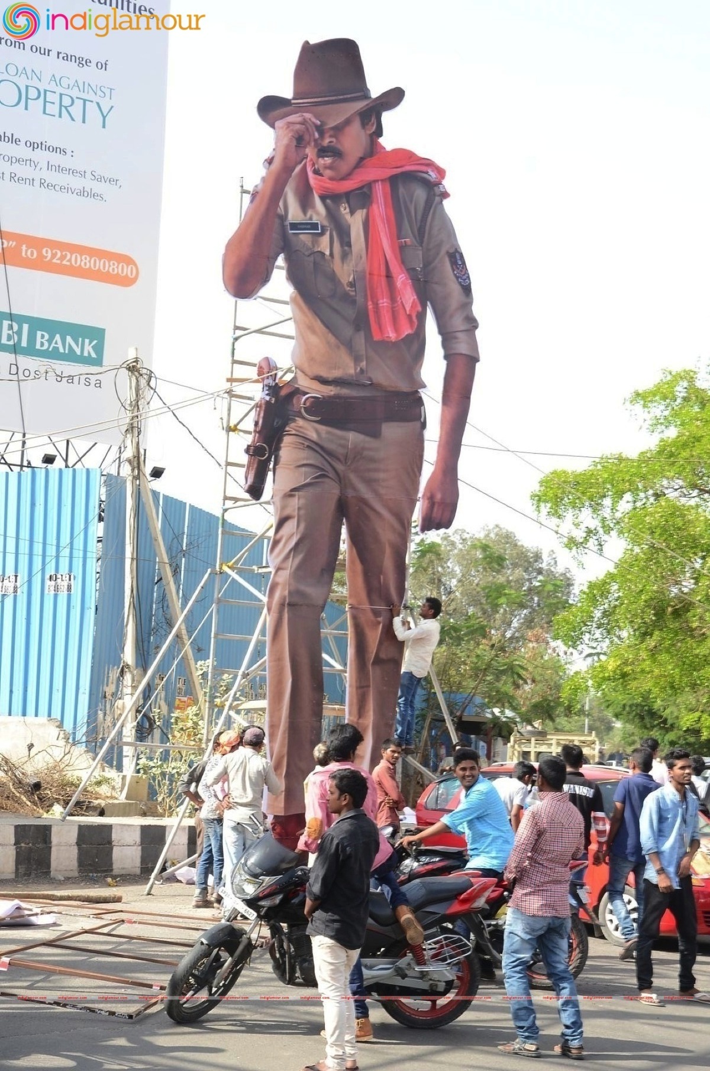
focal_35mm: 72
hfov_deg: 18.8
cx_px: 355
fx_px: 2139
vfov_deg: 28.1
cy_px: 536
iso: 250
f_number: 7.1
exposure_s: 1/125
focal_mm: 48
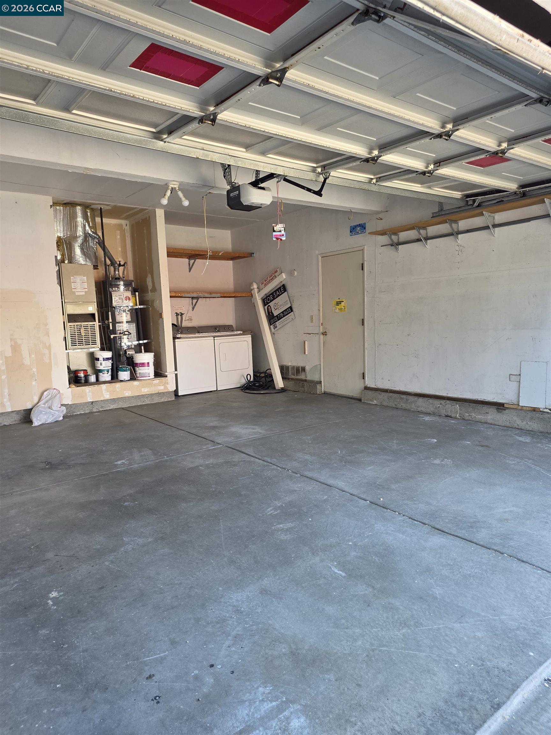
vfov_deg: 73.9
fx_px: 488
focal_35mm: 23
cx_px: 276
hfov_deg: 58.9
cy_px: 368
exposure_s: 1/180
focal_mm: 6.25
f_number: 1.7
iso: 160
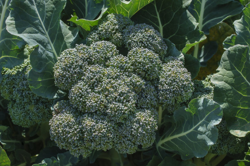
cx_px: 125
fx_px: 499
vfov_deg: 18.9
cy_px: 83
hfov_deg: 28.1
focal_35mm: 72
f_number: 11
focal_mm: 48
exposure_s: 1/60
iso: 100
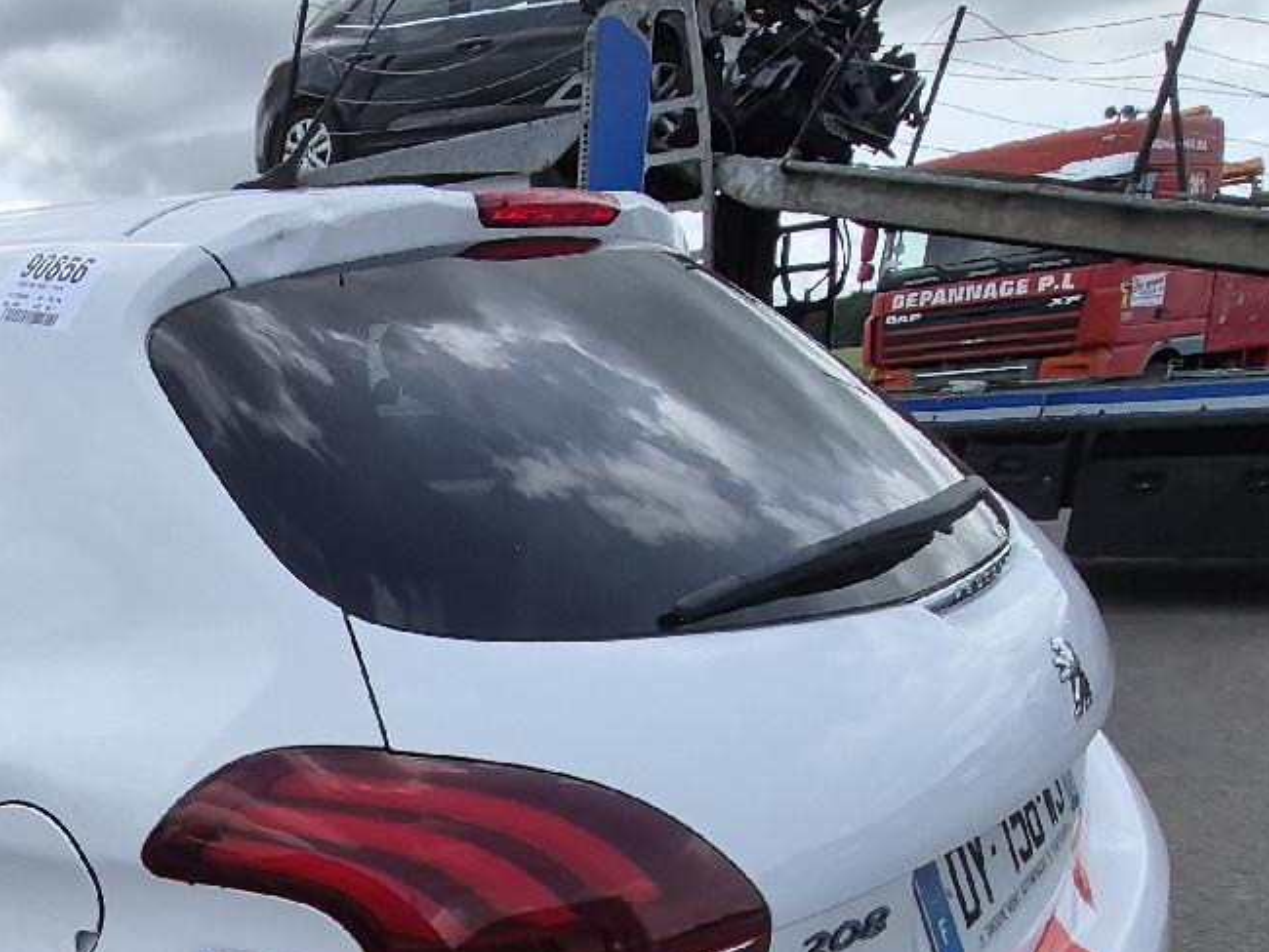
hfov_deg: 44.6
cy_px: 860
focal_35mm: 36
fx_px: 1320
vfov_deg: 37.1
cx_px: 35
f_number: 2.2
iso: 40
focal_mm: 1.74
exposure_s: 1/2500
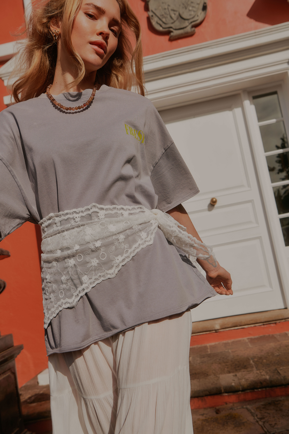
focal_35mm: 36
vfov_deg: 53.1
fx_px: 433
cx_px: 144
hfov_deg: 36.9
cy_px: 217
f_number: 9
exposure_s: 1/1600
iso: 125
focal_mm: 36
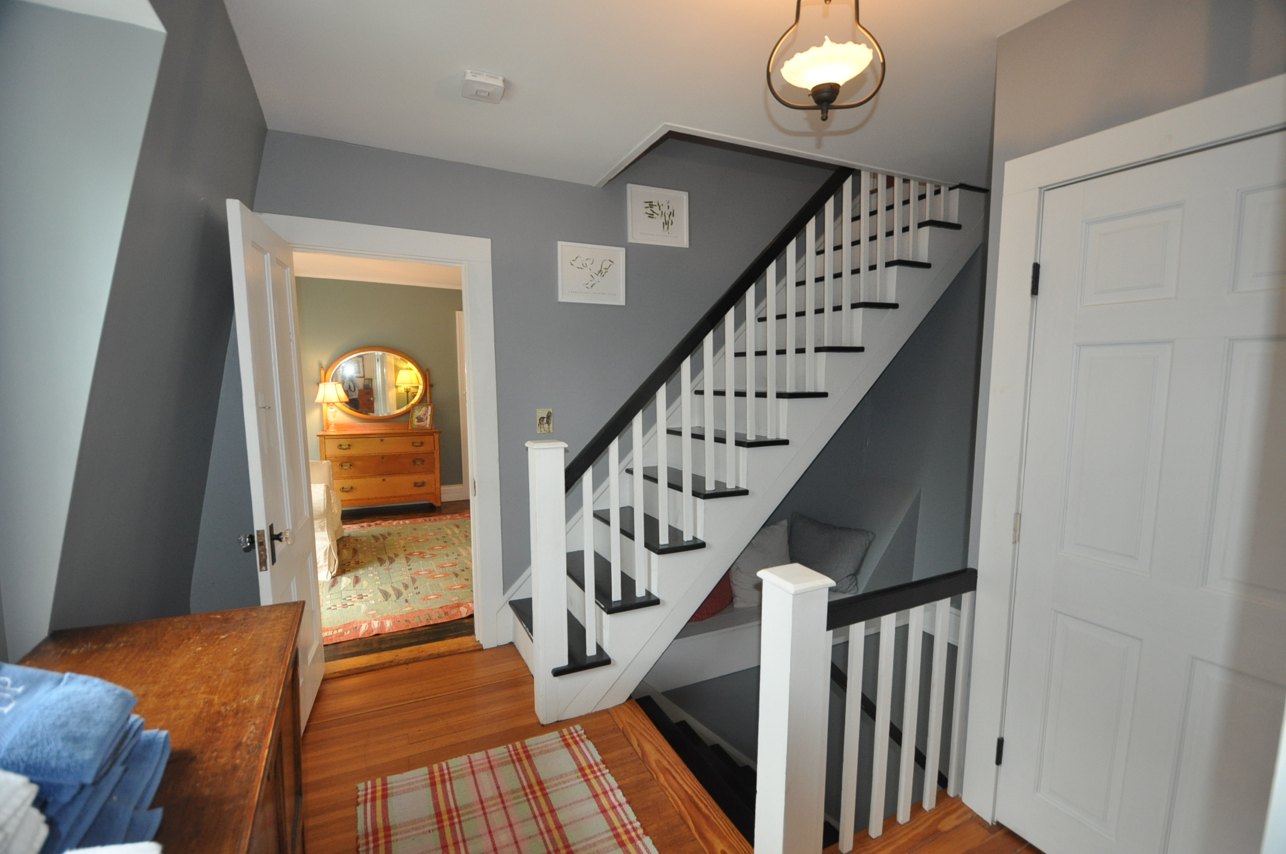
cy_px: 427
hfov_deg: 100.5
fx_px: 535
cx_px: 643
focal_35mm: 15
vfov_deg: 77.2
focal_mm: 10
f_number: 3.5
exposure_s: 1/60
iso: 800
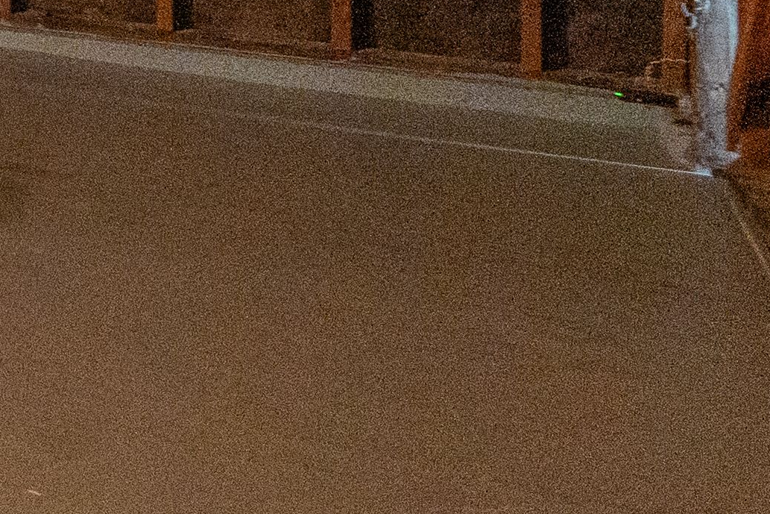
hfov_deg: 12.2
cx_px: -1421
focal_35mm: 95
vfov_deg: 13.0
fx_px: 2032
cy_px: -425
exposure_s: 1/25
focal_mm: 14
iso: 3200
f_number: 4
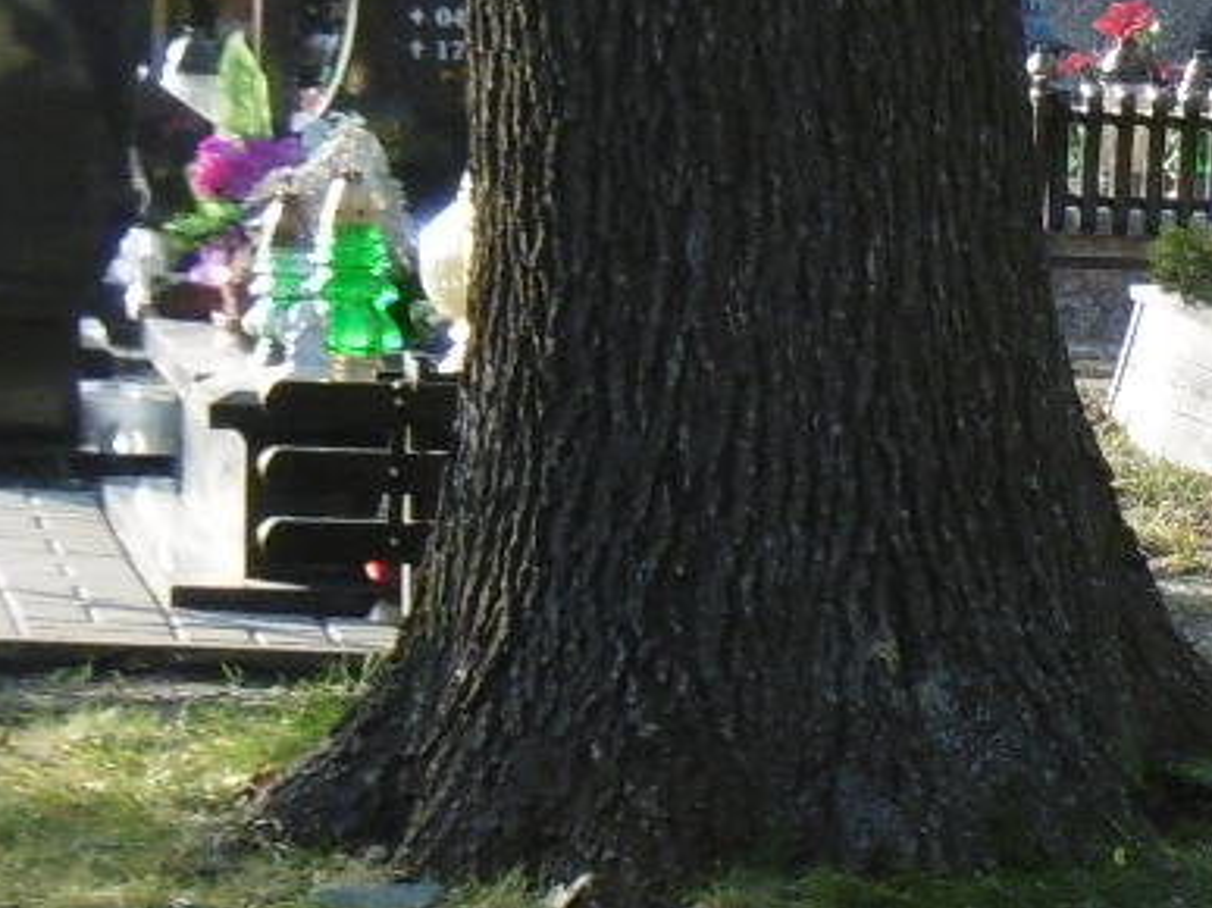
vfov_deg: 4.1
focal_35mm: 360
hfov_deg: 5.3
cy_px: 1187
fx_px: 12601
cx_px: 3075
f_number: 4.4
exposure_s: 1/125
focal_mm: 12.1
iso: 100
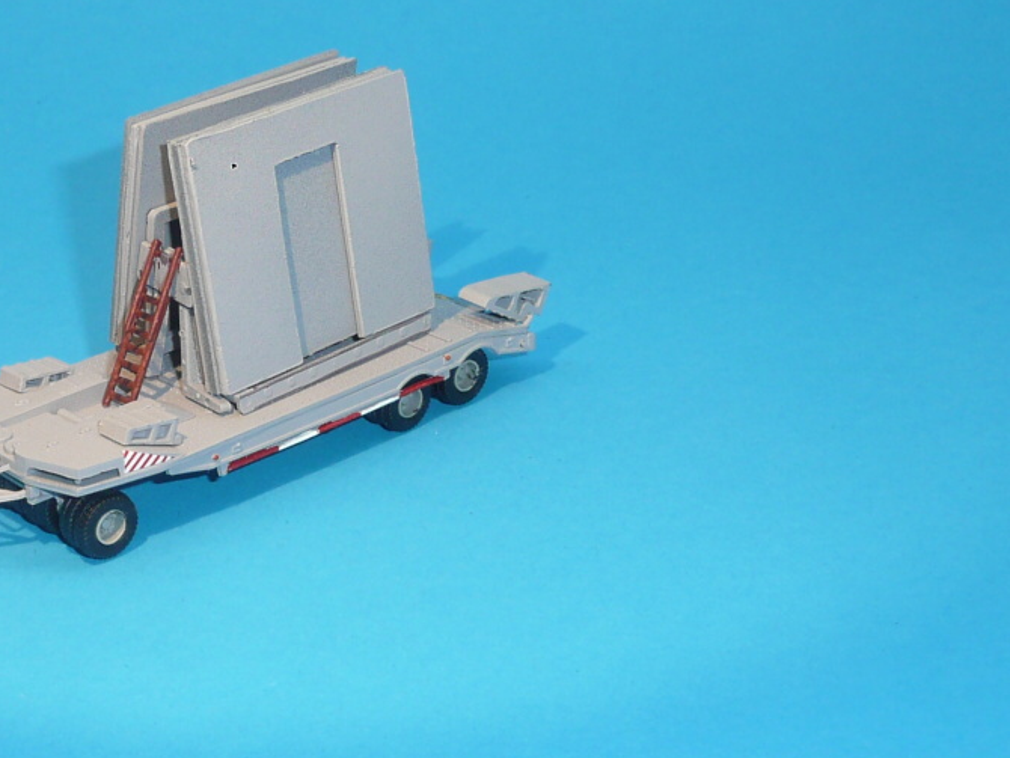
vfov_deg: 17.6
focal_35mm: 84
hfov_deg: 22.9
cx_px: 178
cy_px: 381
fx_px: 2452
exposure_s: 1/100
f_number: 3.9
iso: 100
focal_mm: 6.5
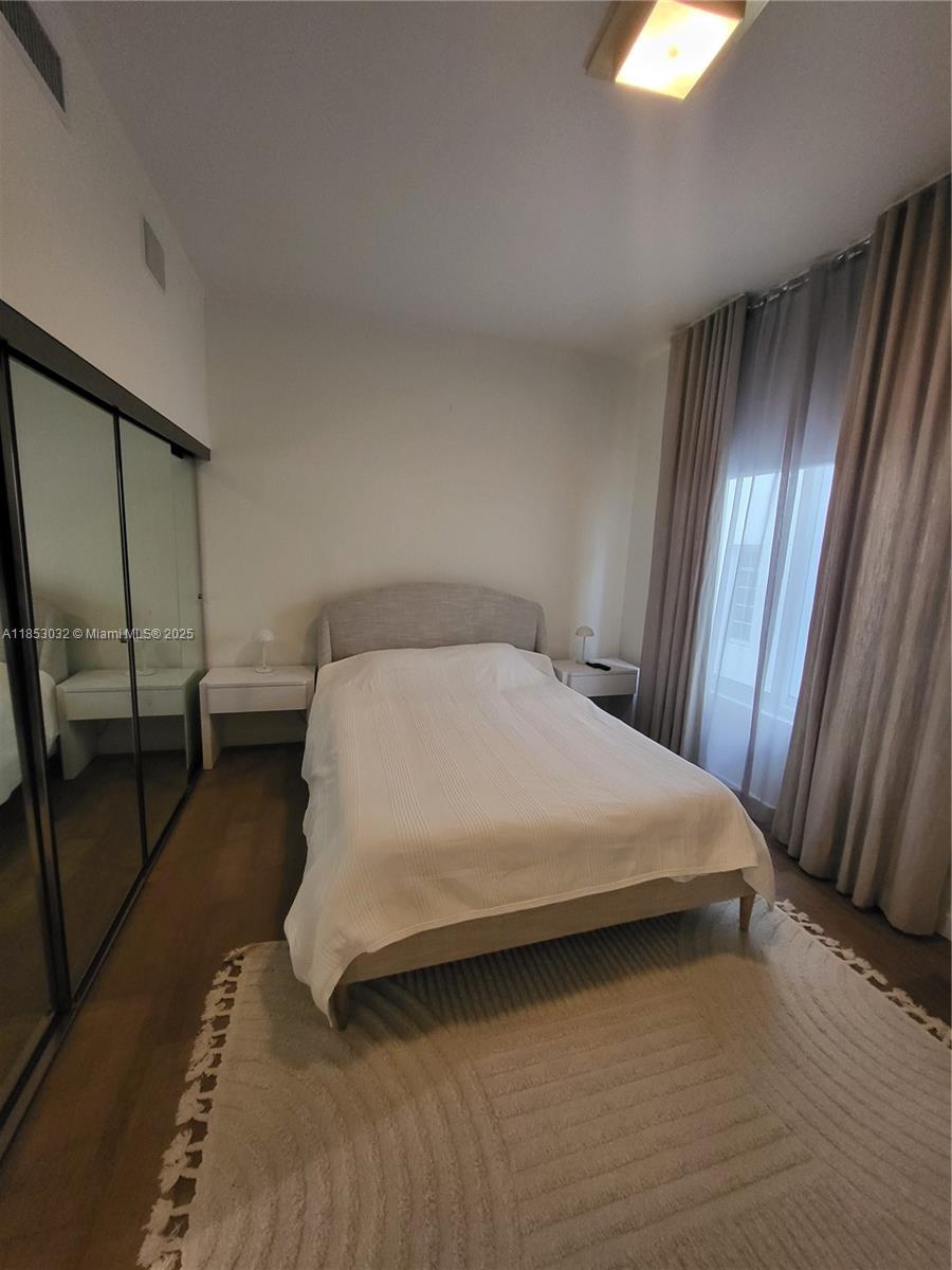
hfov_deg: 89.9
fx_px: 477
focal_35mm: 13
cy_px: 635
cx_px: 476
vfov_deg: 106.2
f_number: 2.2
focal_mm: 1.74
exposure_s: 1/30
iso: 400
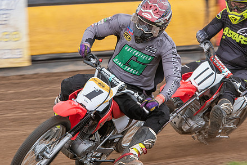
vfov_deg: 2.7
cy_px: 65
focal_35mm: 518
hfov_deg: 4.0
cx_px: 131
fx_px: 3555
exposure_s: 1/200
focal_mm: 200
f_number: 8
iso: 400
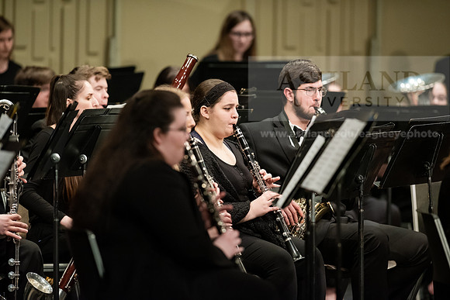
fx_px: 3751
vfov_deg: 4.6
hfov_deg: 6.9
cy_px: 150
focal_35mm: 300
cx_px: 225
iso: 4000
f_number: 3.5
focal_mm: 300
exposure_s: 1/250
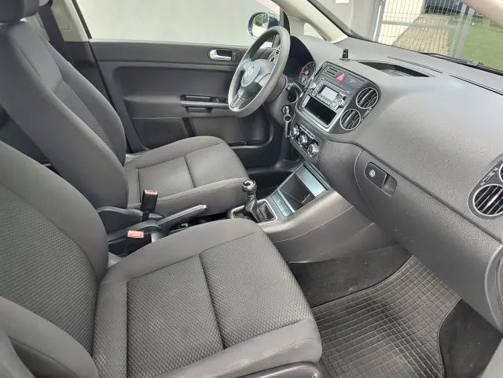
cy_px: 189
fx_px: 334
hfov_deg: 73.9
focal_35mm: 23
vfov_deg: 58.9
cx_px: 252
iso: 108
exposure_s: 1/100
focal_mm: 5.56
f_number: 1.8
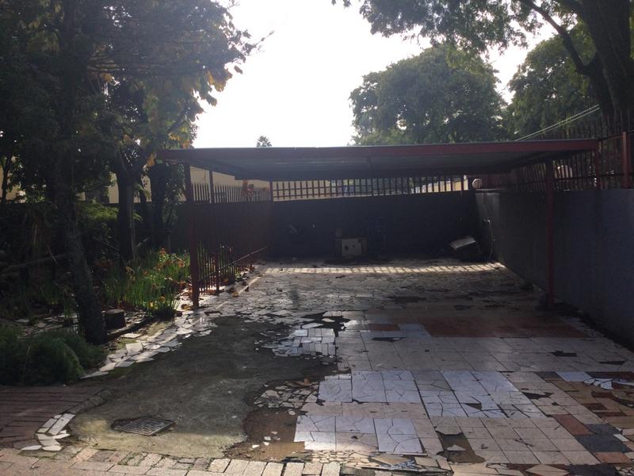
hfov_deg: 58.4
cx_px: 317
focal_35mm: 31
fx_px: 568
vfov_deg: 45.4
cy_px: 238
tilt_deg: -5.4
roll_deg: +3.0
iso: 25
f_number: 2.4
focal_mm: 3.3
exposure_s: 1/529
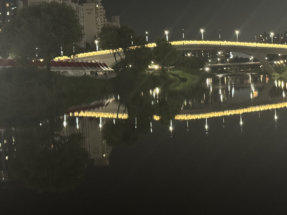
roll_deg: +3.5
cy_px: 76
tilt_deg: -0.4
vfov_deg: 18.2
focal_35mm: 81
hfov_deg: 23.7
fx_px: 672
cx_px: 235
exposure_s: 1/20
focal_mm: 6.76
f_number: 1.78
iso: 1000
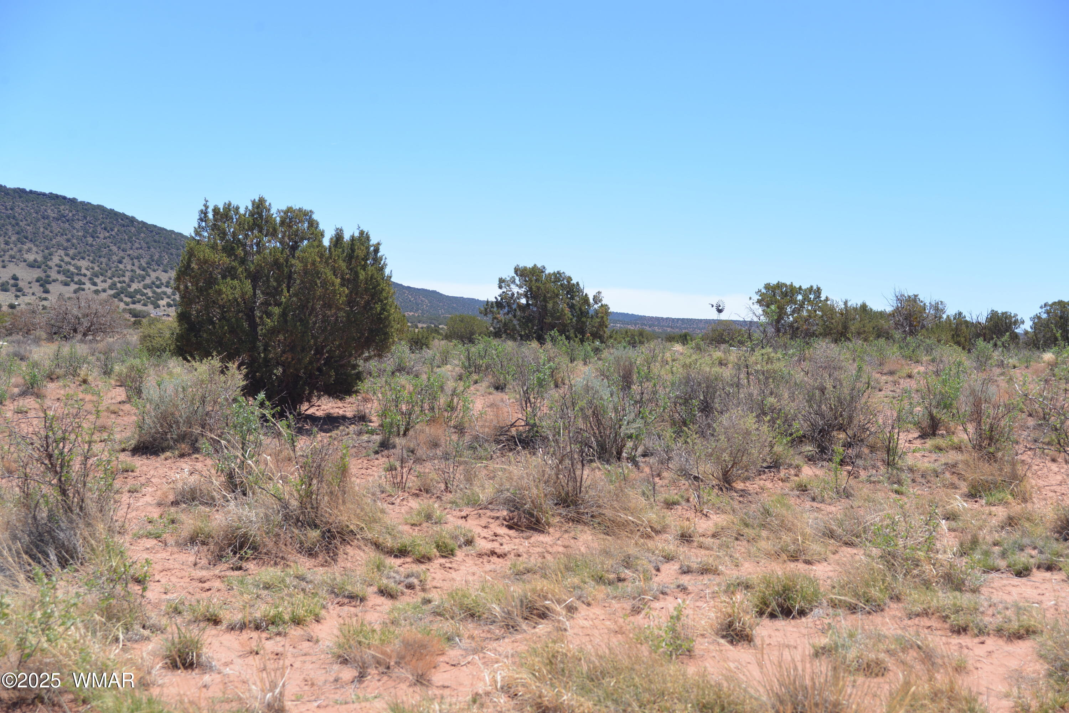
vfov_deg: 29.3
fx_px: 1366
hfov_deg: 42.7
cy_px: 356
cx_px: 534
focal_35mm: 46
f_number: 8
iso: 110
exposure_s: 1/250
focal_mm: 46
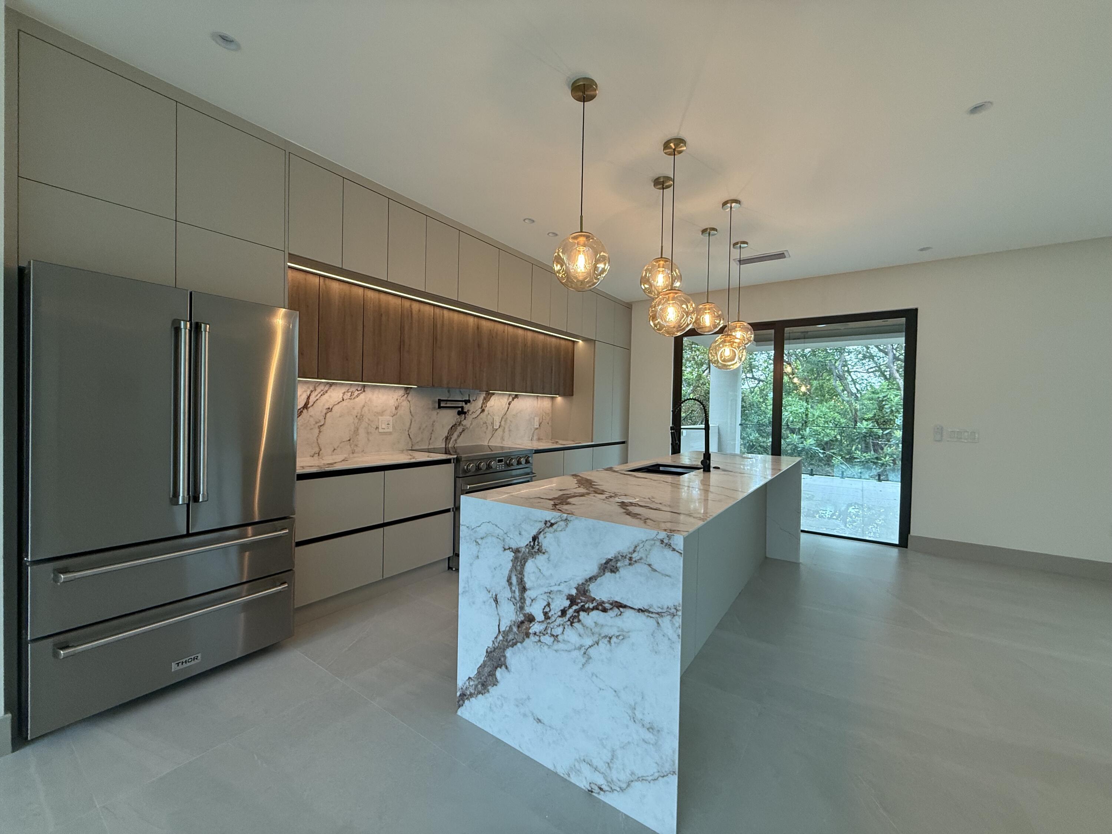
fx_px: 450
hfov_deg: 102.1
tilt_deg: -0.1
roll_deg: -1.4
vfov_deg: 85.7
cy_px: 417
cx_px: 556
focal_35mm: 14
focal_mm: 2.22
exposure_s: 1/100
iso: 125
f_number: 2.2
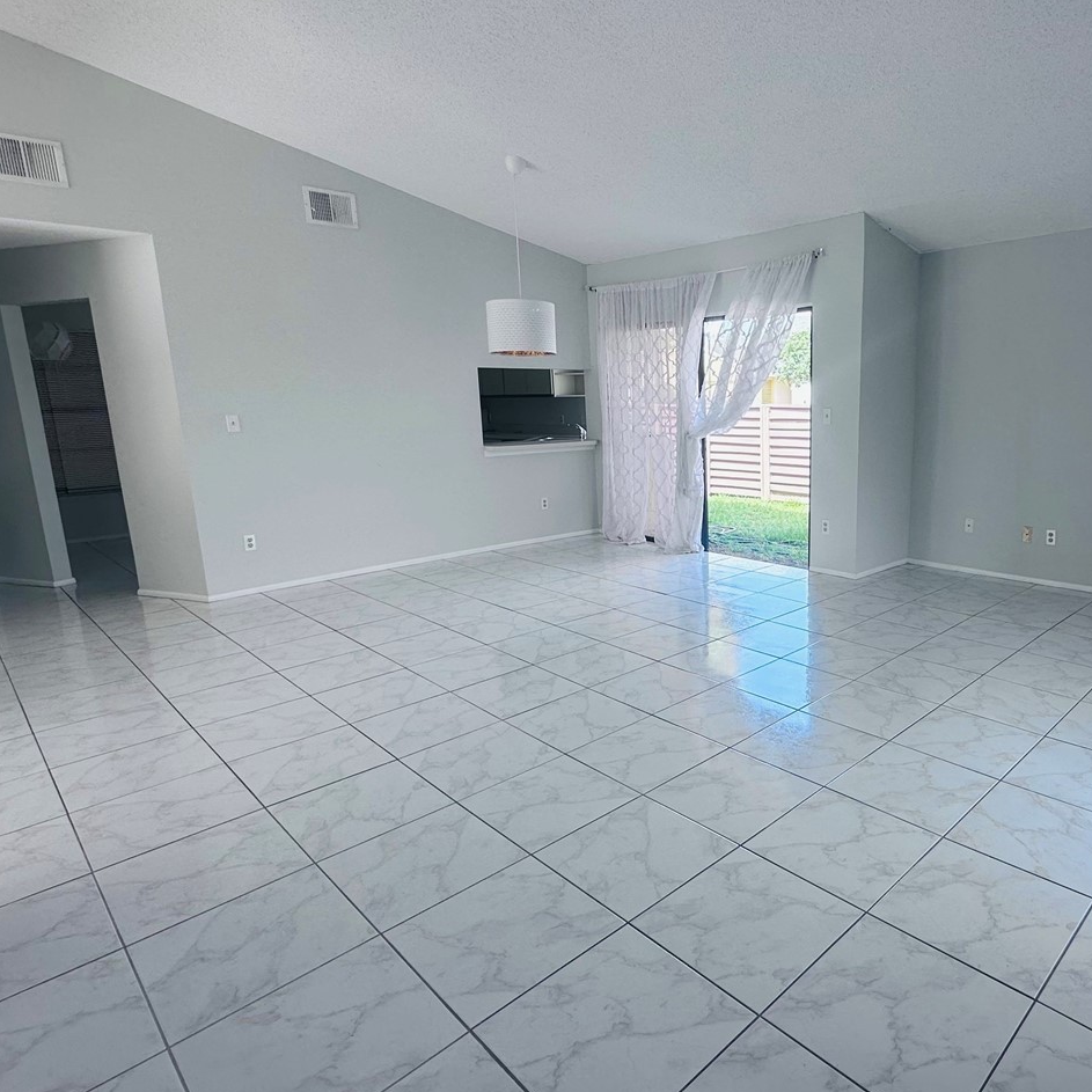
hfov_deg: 69.9
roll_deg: +1.4
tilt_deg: -11.4
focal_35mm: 21
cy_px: 542
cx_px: 736
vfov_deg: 72.1
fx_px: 749
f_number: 2.2
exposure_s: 1/113
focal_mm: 2.22
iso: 40
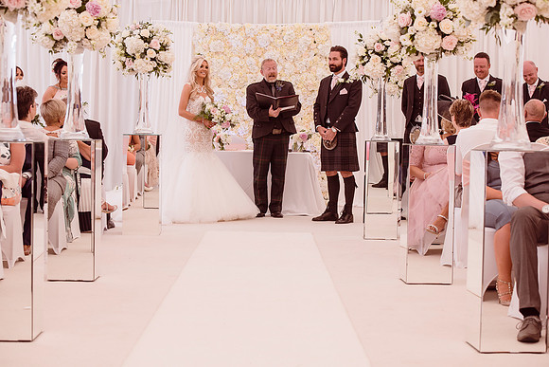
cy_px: 178
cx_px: 275
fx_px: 1108
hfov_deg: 27.8
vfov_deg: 18.8
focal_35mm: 73
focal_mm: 70
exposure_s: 1/250
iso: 640
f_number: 5.6
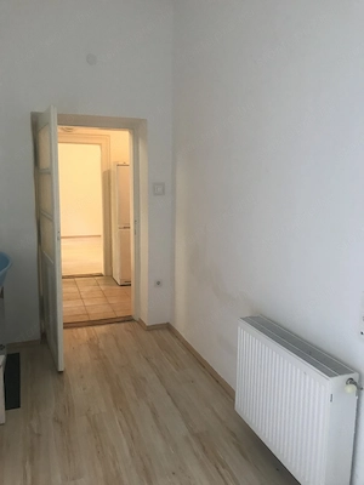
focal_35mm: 28
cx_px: 182
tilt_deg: -7.8
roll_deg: -1.1
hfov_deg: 49.7
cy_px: 242
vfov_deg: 63.4
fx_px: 393
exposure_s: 1/14
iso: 100
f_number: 1.8
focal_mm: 3.99
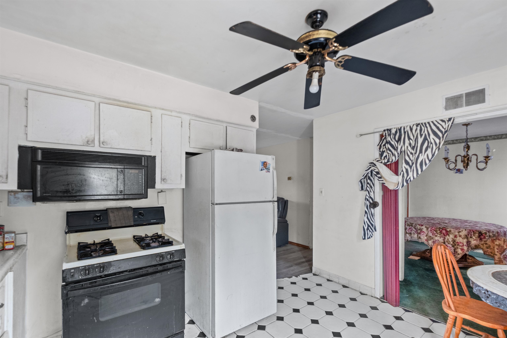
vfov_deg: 77.3
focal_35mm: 15
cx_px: 254
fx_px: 211
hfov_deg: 100.4
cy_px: 169
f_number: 5
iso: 1000
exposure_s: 1/8
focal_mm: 10
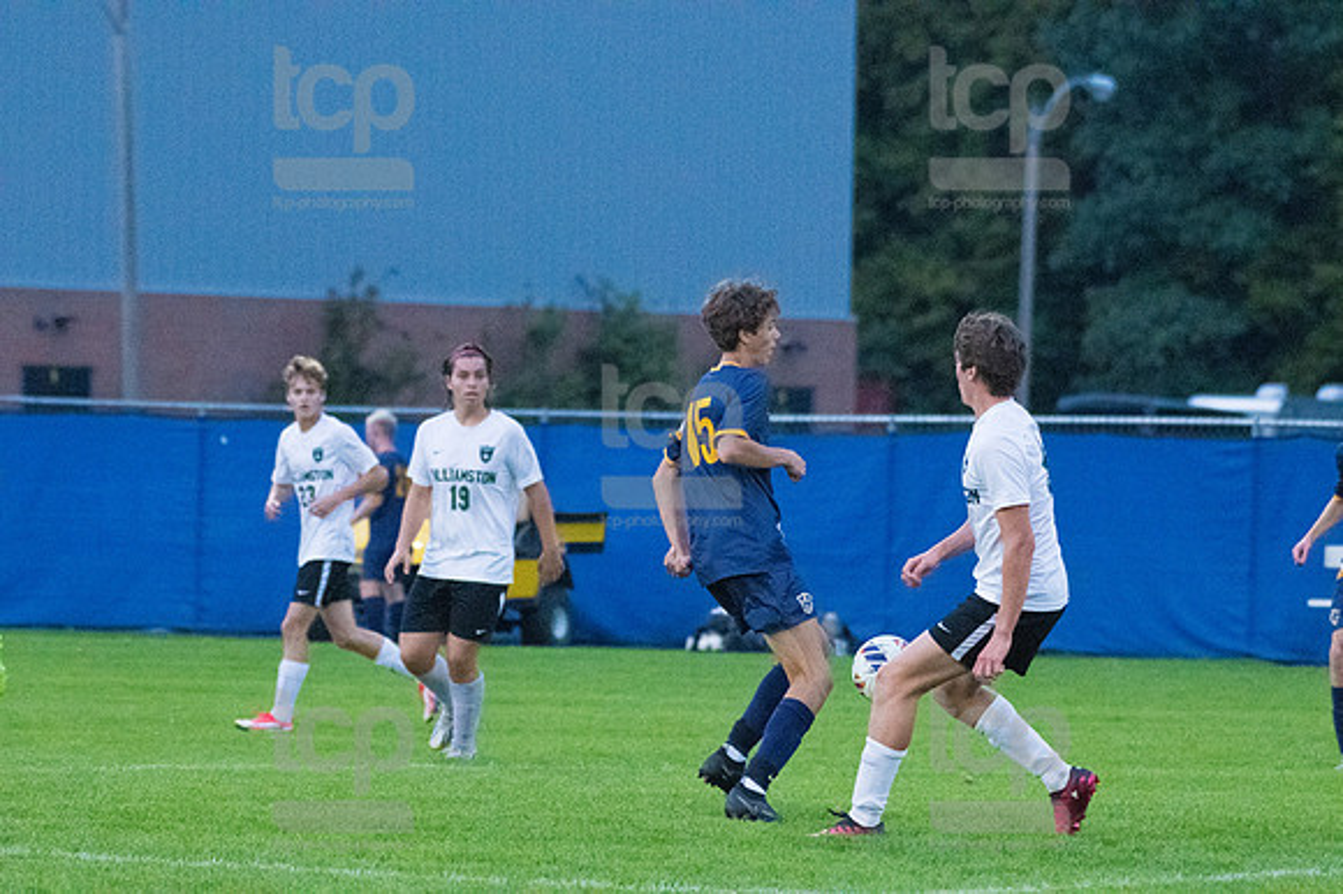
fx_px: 11744
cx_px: 672
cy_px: 447
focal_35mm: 315
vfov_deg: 4.4
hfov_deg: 6.5
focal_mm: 210
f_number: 5.6
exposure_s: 1/2000
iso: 6400
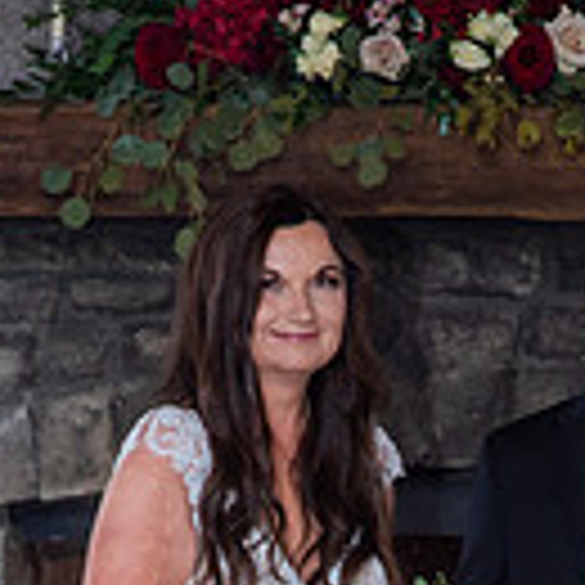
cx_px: 392
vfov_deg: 6.9
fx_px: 4799
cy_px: 824
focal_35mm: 251
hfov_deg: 7.0
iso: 640
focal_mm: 85
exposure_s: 1/125
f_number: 3.2
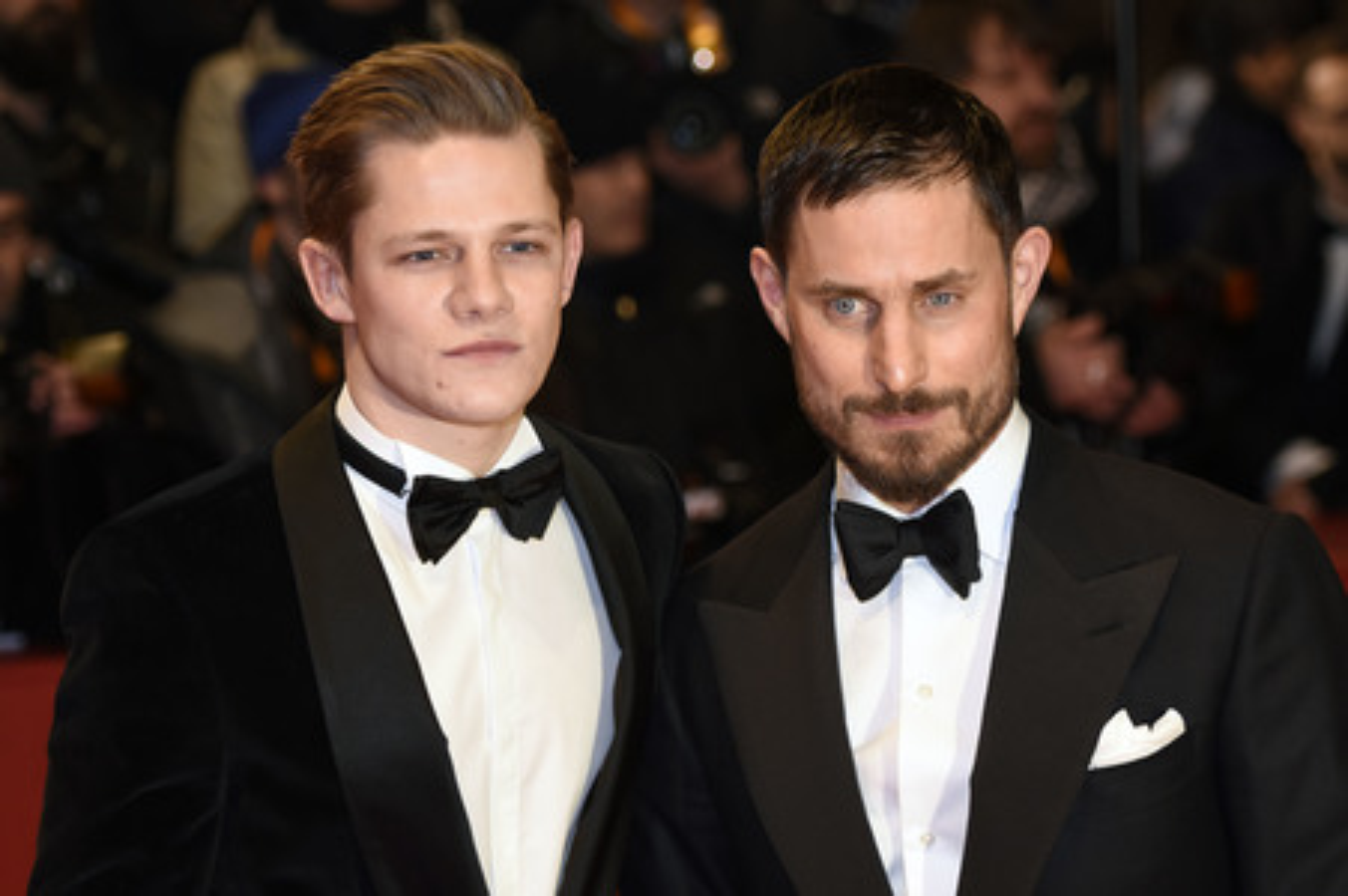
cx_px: 674
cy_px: 448
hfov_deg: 15.9
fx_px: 4827
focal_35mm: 129
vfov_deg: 10.6
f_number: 3.2
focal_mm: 86
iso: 640
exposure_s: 1/400
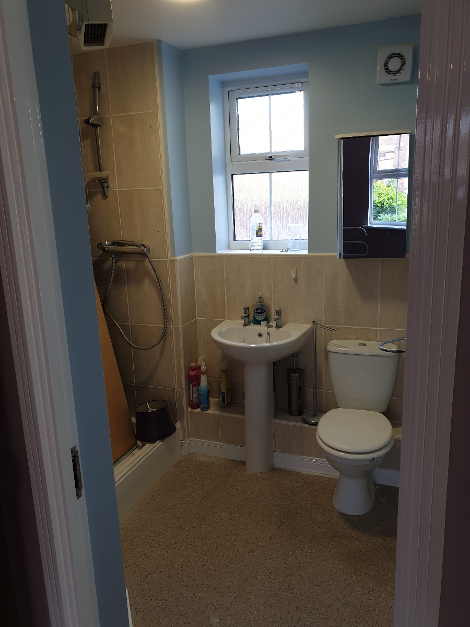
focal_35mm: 26
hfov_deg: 53.1
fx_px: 471
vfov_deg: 67.3
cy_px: 314
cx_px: 235
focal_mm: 4.3
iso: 50
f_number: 2.4
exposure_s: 1/50
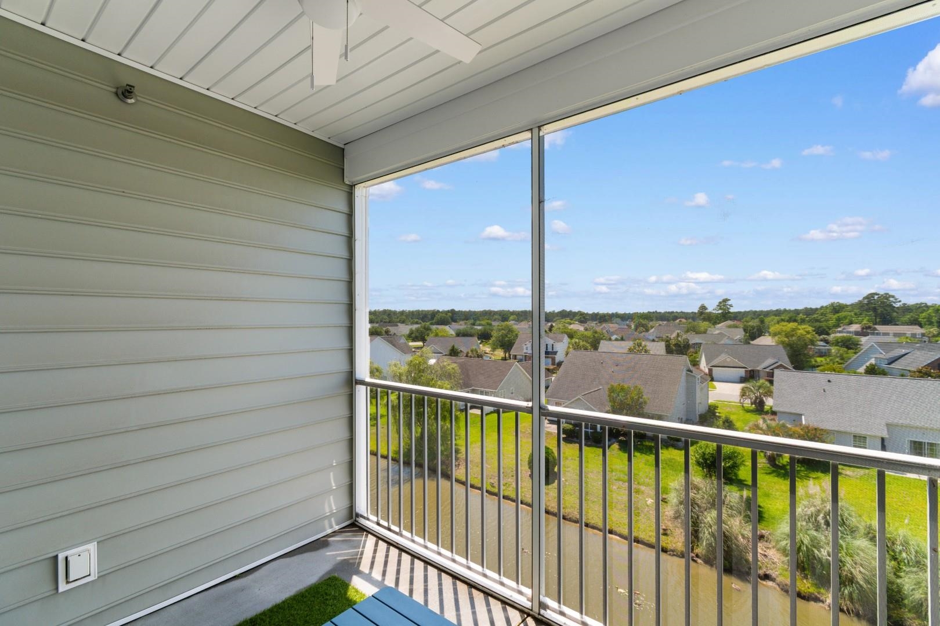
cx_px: 470
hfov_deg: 100.4
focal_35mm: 15
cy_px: 313
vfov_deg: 77.3
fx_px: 392
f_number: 8
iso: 100
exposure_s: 1/250
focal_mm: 10
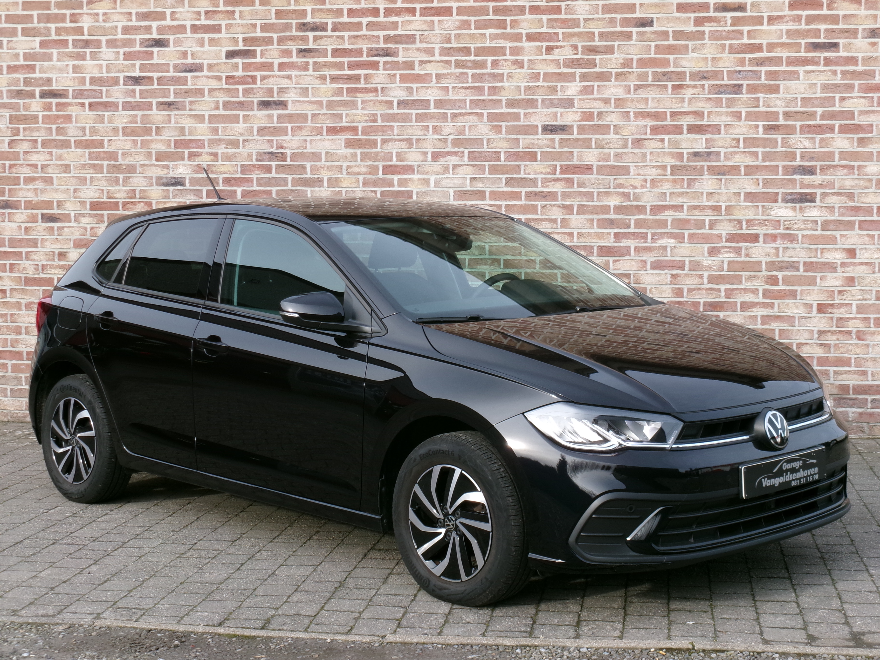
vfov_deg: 22.9
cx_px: 440
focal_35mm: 64
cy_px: 330
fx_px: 1627
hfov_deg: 30.3
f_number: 5.2
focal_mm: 11.5
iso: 100
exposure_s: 1/140
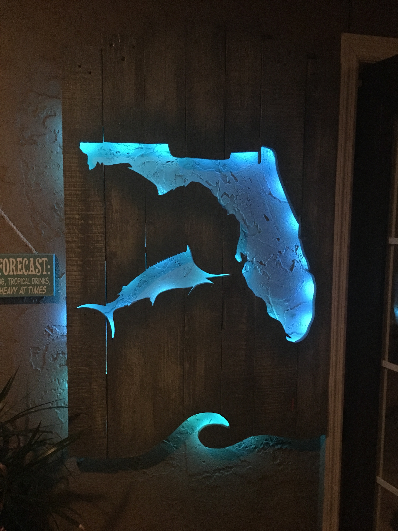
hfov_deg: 48.2
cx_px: 199
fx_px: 445
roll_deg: +0.5
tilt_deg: -6.7
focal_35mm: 29
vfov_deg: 61.7
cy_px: 266
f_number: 2.2
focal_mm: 4.15
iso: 640
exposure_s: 1/15
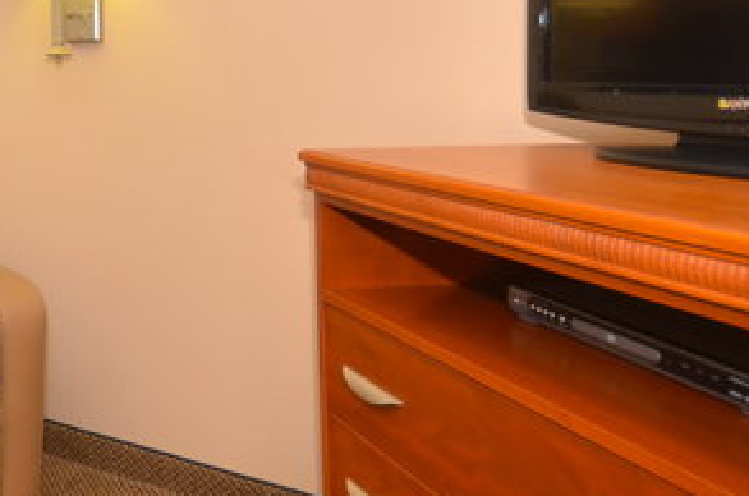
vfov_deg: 31.5
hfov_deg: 41.4
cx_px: 3
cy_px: 87
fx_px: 851
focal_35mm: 41
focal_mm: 10
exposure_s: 1/100
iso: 250
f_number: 4.5
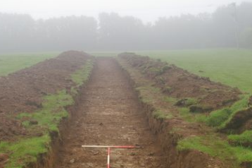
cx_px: 109
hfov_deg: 30.5
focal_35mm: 66
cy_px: 140
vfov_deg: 20.3
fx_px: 462
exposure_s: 1/125
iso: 200
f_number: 5.6
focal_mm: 21
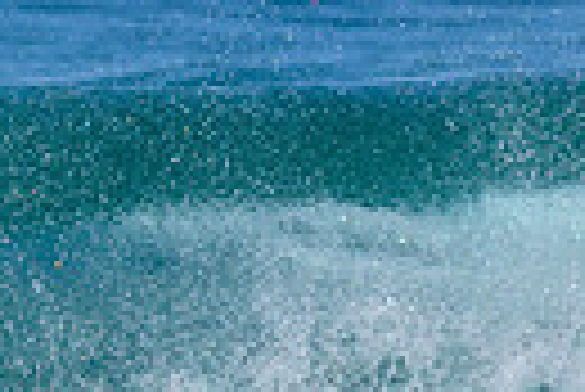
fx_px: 79518
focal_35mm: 4888
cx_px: -123
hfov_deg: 0.4
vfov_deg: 0.3
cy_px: 713
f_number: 6.3
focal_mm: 800
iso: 200
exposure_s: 1/2000
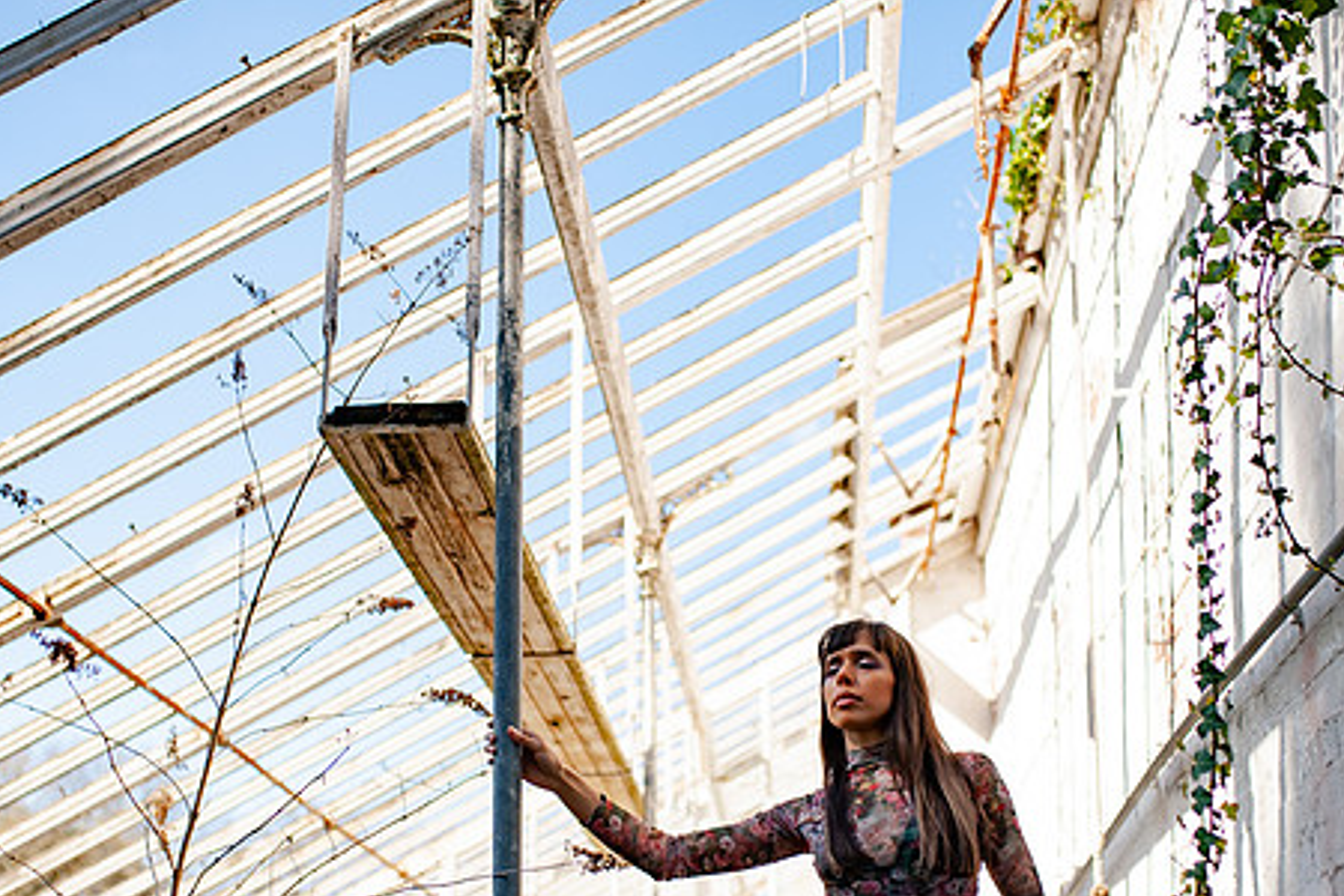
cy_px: 603
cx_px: 639
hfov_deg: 37.5
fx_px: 1979
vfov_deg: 25.4
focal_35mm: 53
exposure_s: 1/3200
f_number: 2
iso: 320
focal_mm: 35
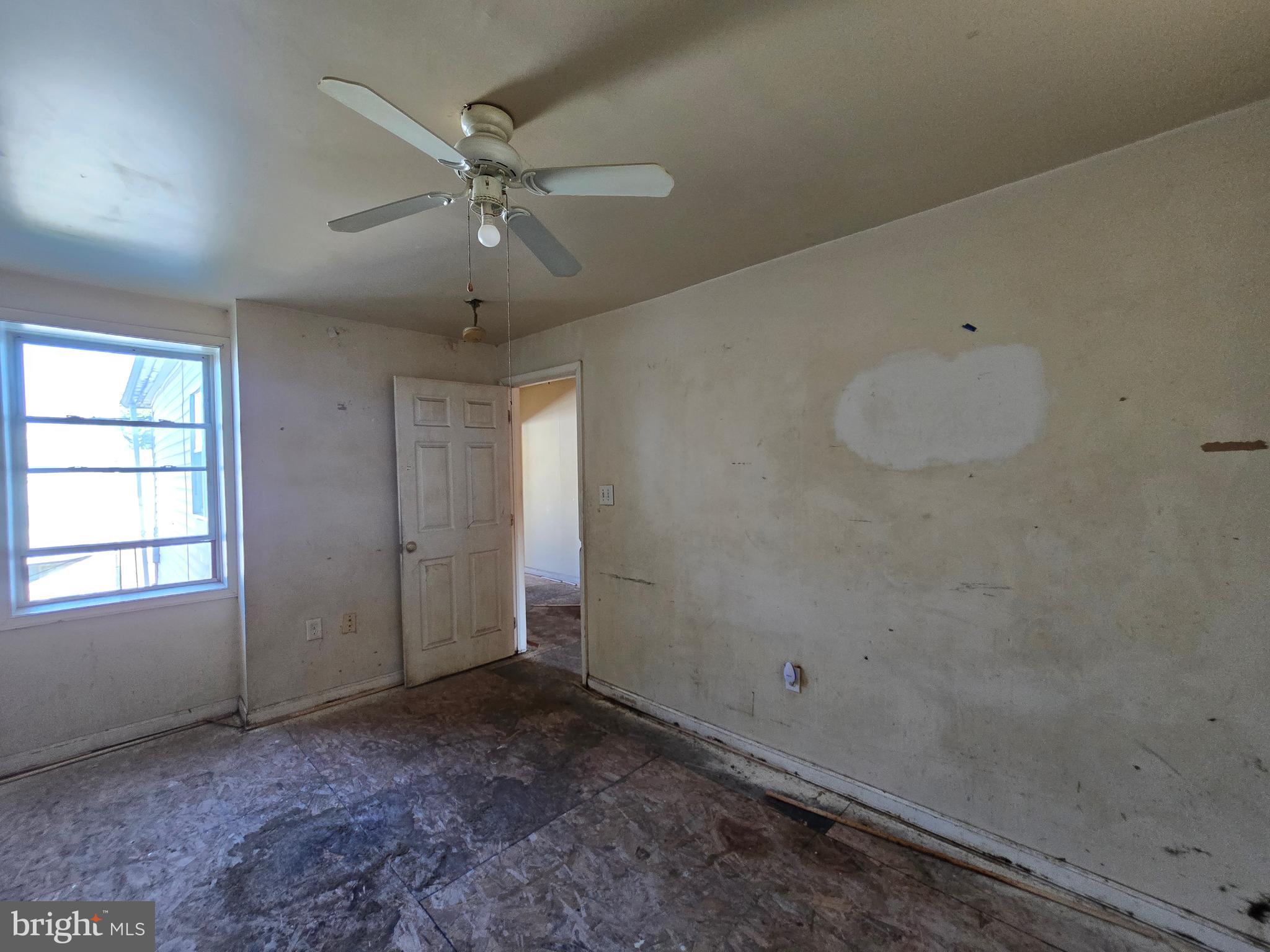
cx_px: 635
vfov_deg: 89.9
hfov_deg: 106.2
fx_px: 477
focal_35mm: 13
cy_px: 476
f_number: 2.2
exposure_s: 1/60
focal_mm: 2.2
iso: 250
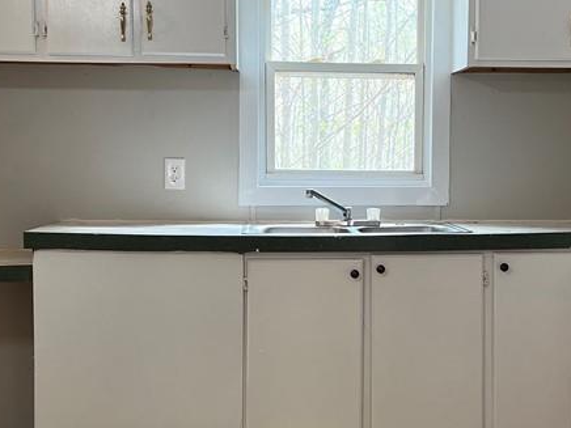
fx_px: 1006
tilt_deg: -4.1
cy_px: 220
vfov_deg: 24.0
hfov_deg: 31.5
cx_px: 364
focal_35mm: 61
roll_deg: +0.2
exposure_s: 1/120
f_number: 1.5
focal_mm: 5.7
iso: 125
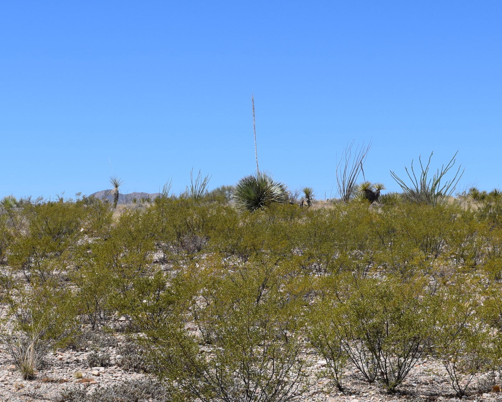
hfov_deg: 24.7
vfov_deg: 19.9
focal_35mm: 77
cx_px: 219
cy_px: 241
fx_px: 1144
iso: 200
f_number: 11
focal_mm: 26
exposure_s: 1/500
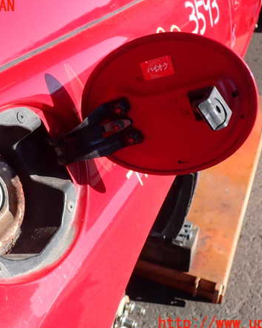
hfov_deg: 37.2
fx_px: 388
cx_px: 103
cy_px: 165
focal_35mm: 40
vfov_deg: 45.8
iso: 100
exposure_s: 1/500
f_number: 3.2
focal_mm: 5.4
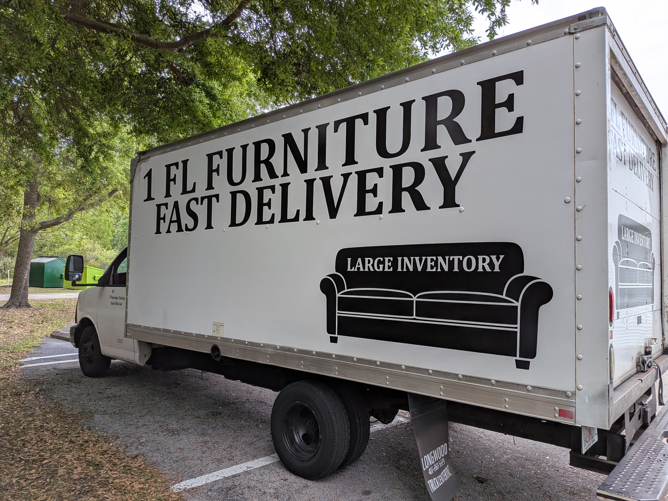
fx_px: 463
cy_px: 250
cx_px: 334
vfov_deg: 56.8
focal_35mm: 24
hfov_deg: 71.6
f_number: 1.7
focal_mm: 4.53
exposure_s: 1/685
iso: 26
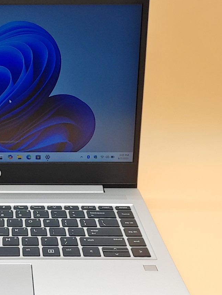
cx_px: -8
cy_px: 155
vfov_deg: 29.8
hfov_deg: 21.7
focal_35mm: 65
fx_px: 556
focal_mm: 4.36
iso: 50
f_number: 1.8
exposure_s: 1/122
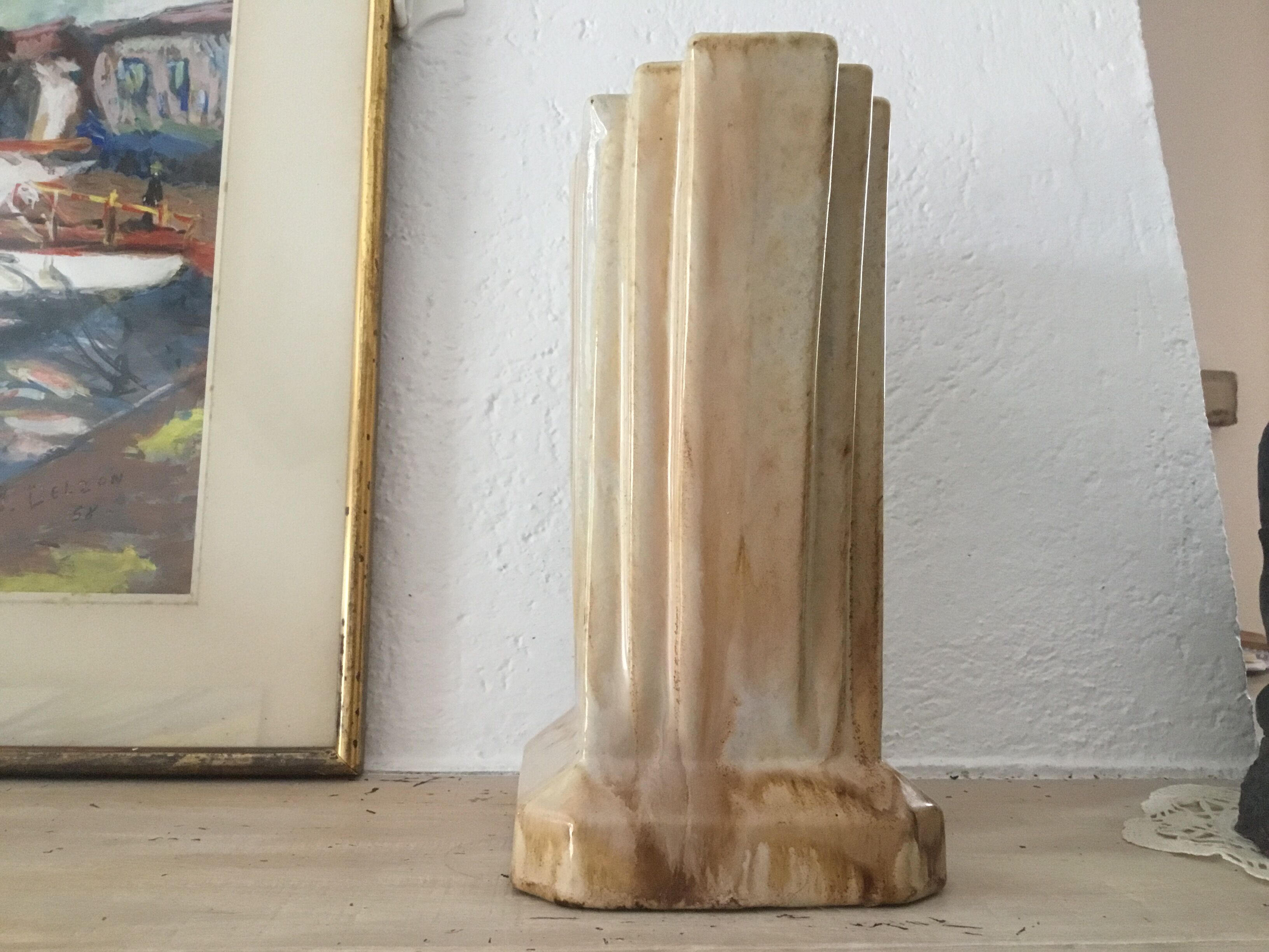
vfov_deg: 45.4
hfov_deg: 58.4
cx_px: 634
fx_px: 1136
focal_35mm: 31
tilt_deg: -0.1
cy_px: 476
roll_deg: +0.1
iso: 200
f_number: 2.4
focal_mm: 3.3
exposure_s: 1/33
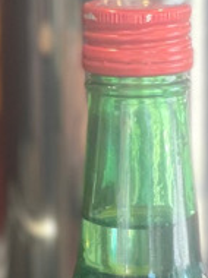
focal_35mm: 219
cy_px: 396
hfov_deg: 6.8
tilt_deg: -15.6
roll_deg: +0.4
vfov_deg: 8.9
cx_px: 139
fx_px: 1759
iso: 125
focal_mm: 6
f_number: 2
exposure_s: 1/100
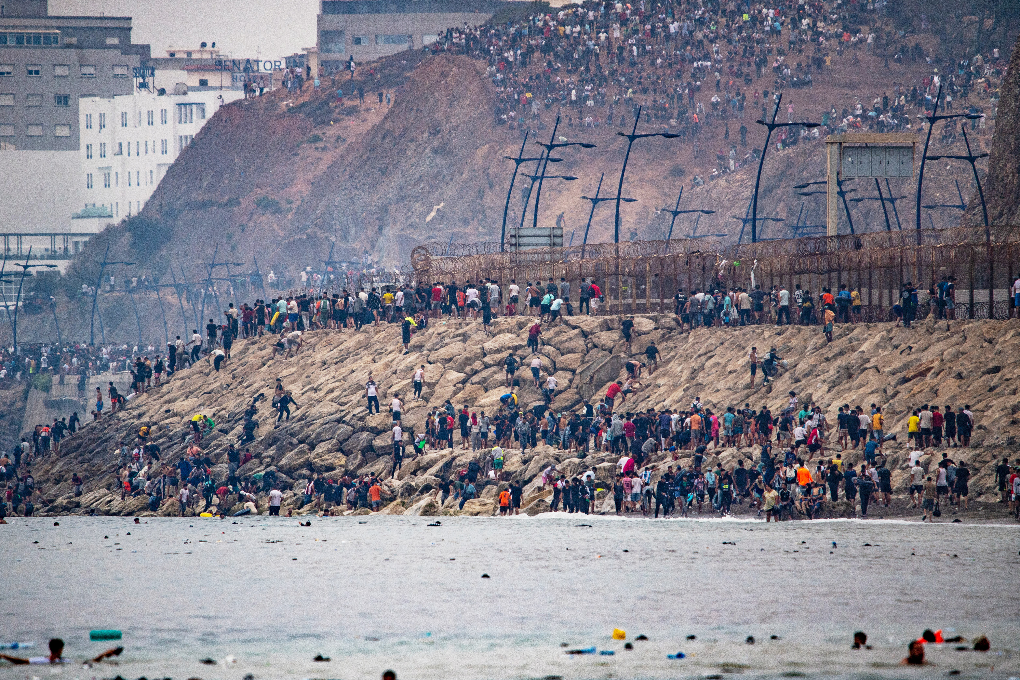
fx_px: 18840
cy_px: 310
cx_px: 472
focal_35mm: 665
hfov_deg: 3.1
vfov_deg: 2.1
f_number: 6.3
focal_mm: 600
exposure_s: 1/1250
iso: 200
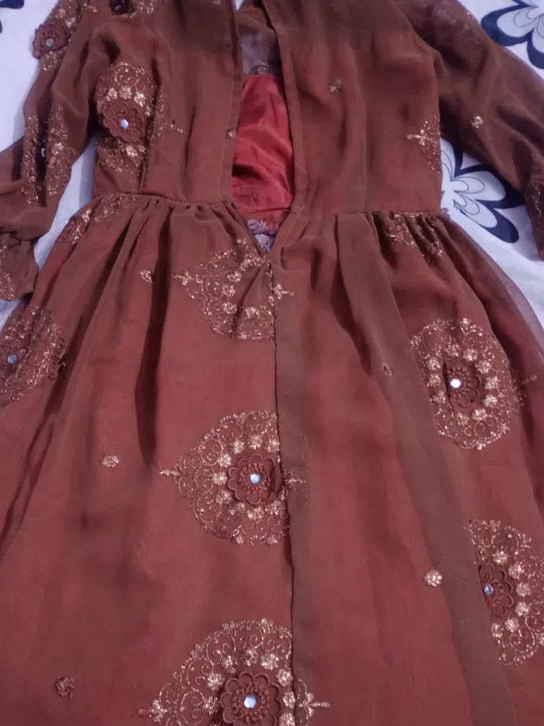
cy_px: 471
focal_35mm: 39
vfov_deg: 47.3
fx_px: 817
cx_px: 258
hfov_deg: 36.8
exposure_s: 1/25
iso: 1451
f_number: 1.8
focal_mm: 4.05
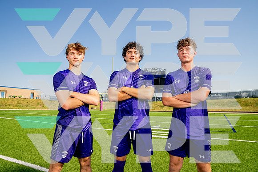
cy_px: 86
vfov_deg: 53.2
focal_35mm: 24
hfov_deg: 73.7
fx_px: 172
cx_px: 129
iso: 50
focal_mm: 24
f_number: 7.1
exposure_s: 1/125
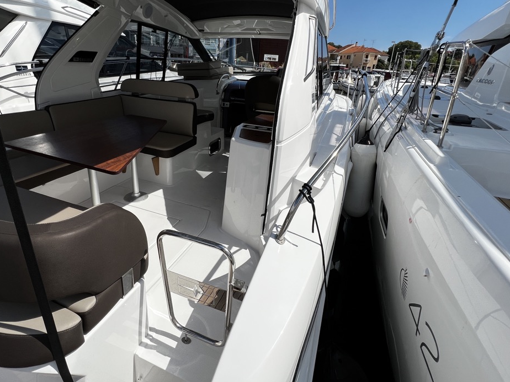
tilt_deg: -19.3
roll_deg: -2.5
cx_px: 232
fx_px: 265
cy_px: 162
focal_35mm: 18
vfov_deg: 71.2
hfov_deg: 87.5
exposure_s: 1/3774
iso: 40
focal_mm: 1.57
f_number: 1.8
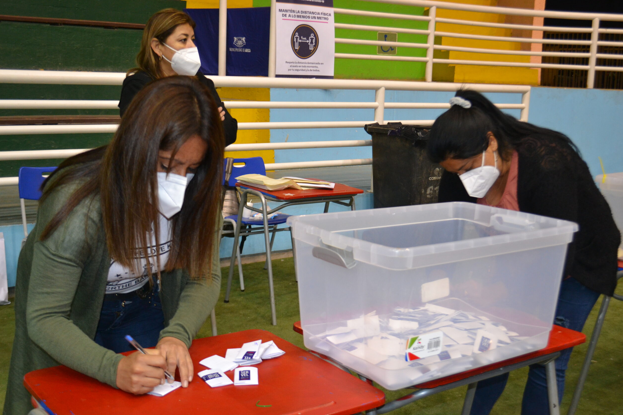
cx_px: 310
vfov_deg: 30.2
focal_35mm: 45
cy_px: 209
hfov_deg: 44.0
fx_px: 770
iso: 1000
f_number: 4.5
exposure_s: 1/60
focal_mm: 29
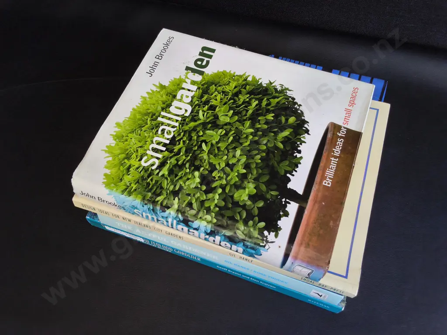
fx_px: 349
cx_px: 224
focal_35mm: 27
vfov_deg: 51.4
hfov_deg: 65.3
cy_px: 168
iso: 64
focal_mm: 2.87
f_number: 2
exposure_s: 1/100
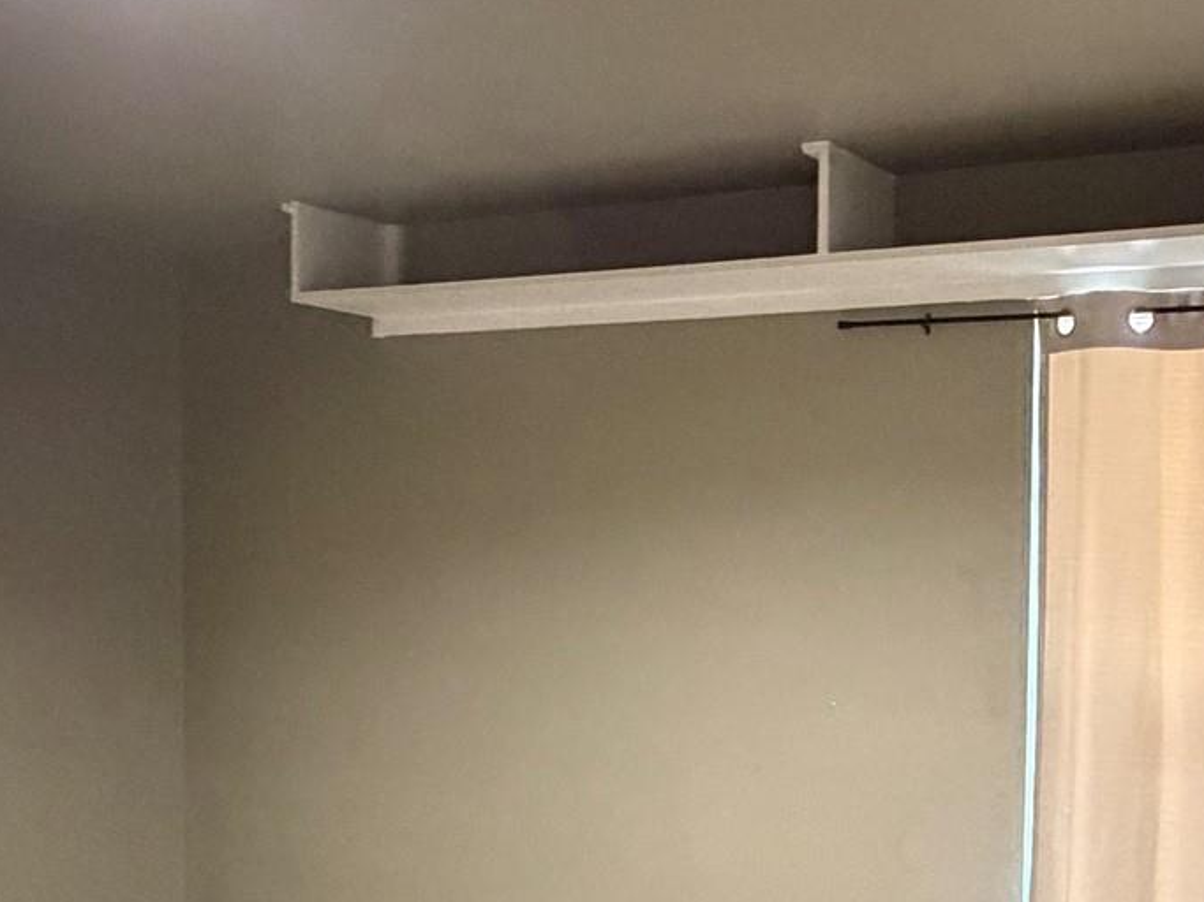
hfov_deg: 43.9
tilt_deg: -3.1
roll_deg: -1.2
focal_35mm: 42
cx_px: 836
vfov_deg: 34.0
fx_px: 1461
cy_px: 608
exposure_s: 1/40
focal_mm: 2.22
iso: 1000
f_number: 2.2
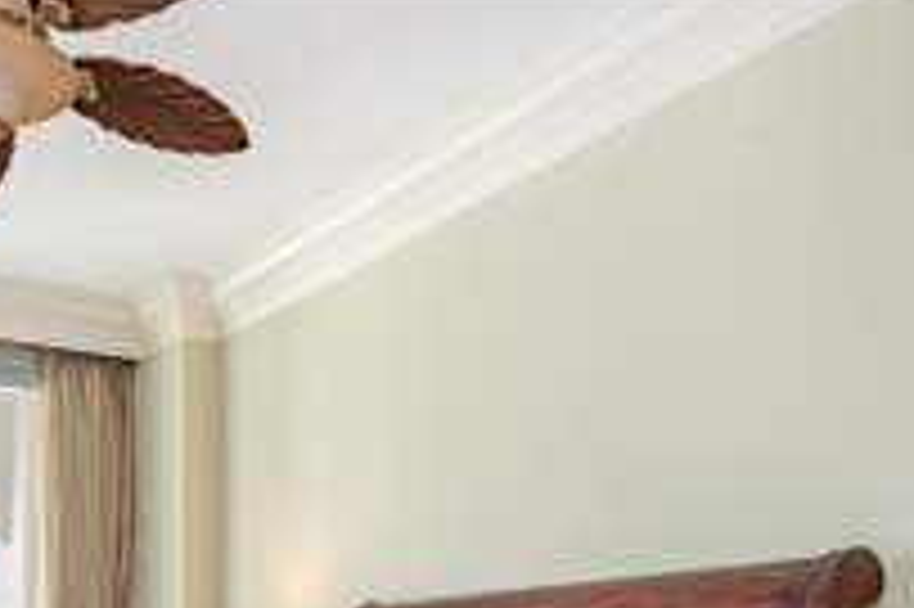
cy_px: 694
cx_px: 86
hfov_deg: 40.3
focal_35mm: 45
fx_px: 1142
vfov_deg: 27.0
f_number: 9
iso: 100
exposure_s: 1/2.5
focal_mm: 19
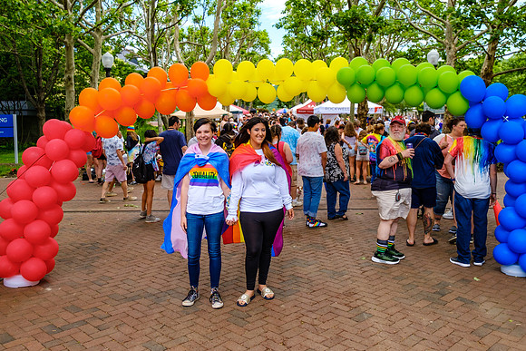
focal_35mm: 34
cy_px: 153
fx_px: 497
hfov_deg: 55.8
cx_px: 274
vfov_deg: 38.8
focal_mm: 19.4
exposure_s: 1/1700
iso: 400
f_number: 2.8
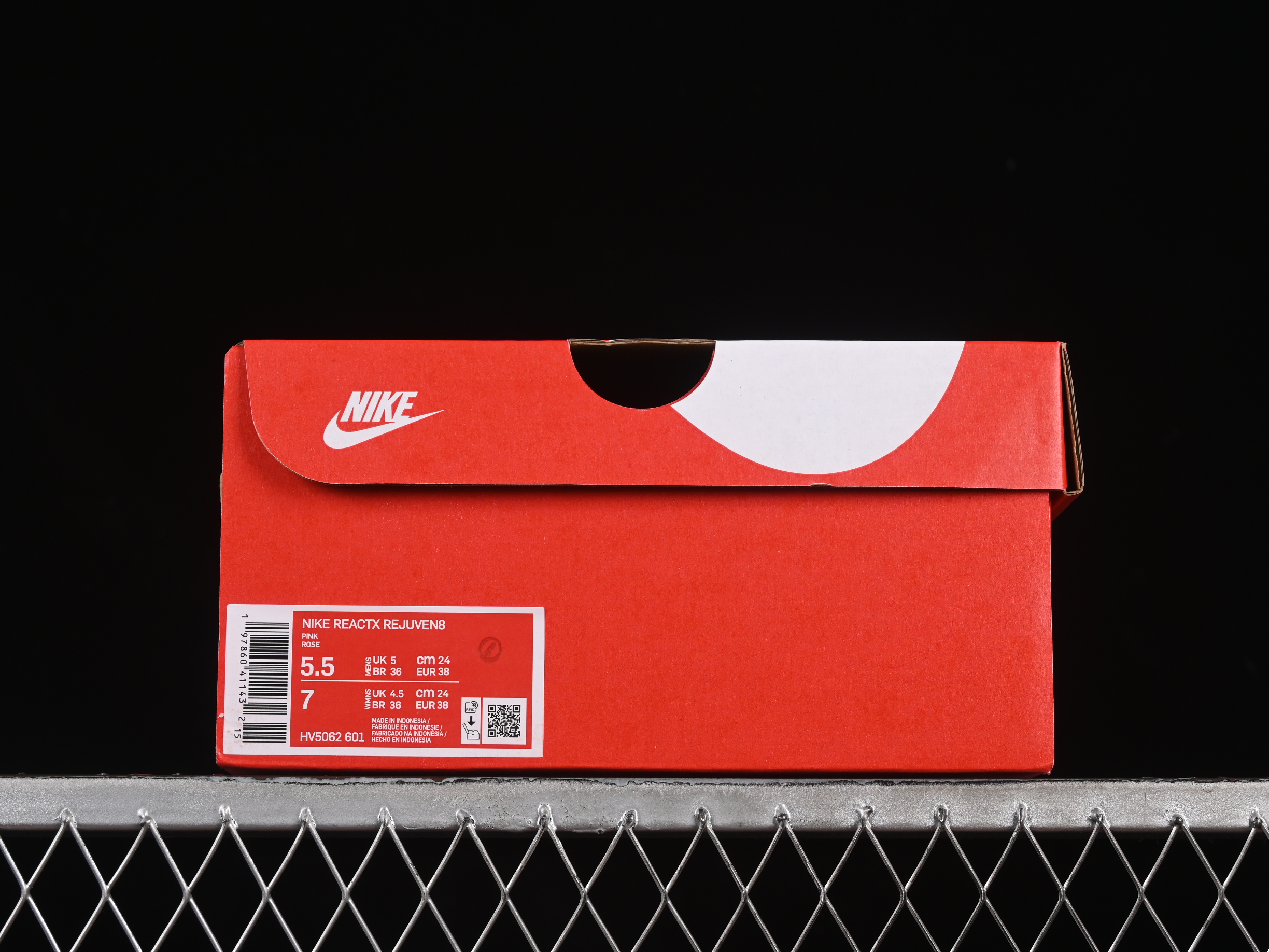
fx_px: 3006
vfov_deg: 18.0
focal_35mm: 82
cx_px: 632
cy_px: 474
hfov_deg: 23.8
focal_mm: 50
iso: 160
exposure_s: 1/80
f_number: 8
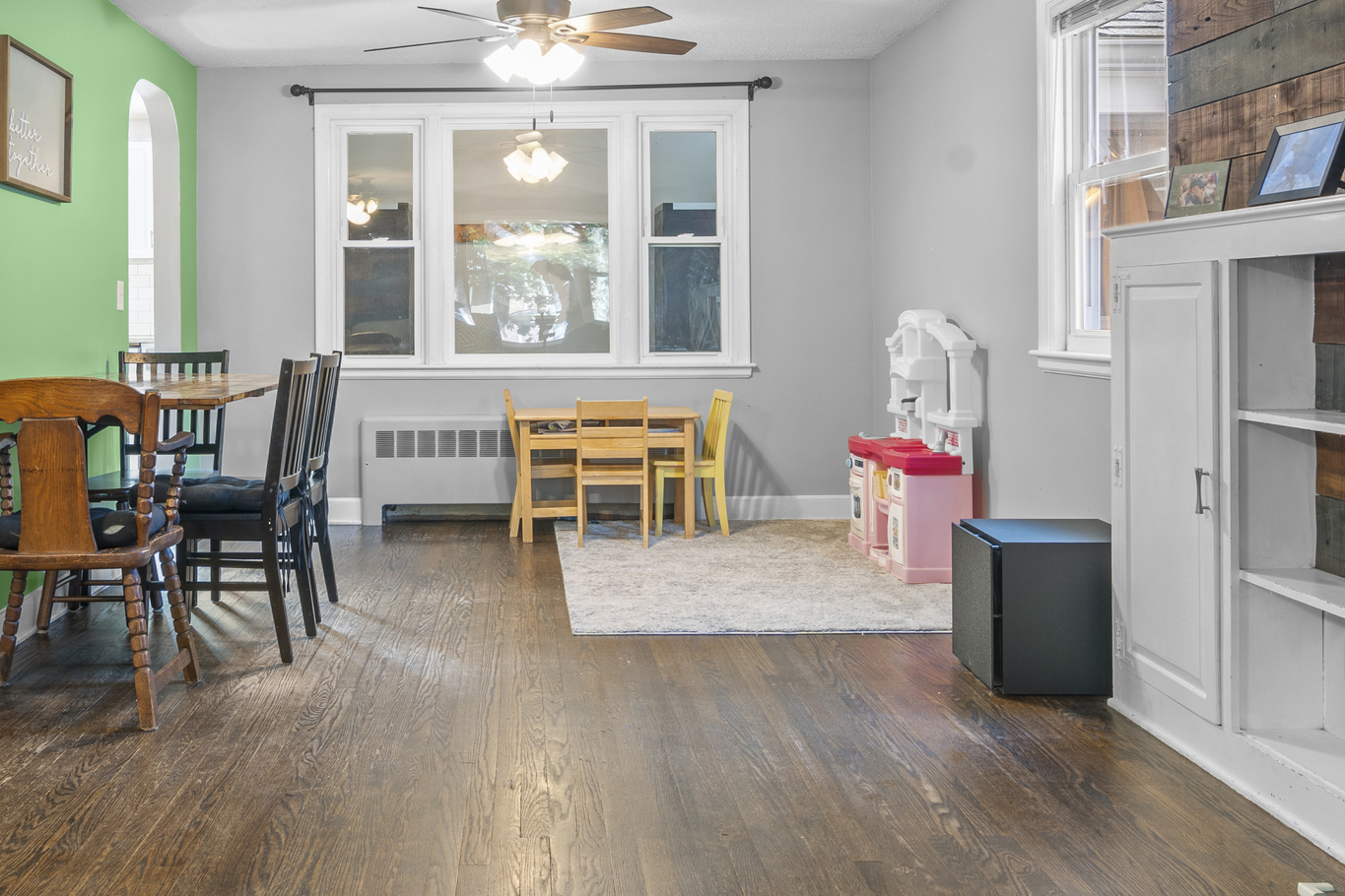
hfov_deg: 52.6
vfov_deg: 36.5
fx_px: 1345
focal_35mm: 36
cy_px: 291
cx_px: 504
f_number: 9
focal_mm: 16
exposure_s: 4
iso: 250
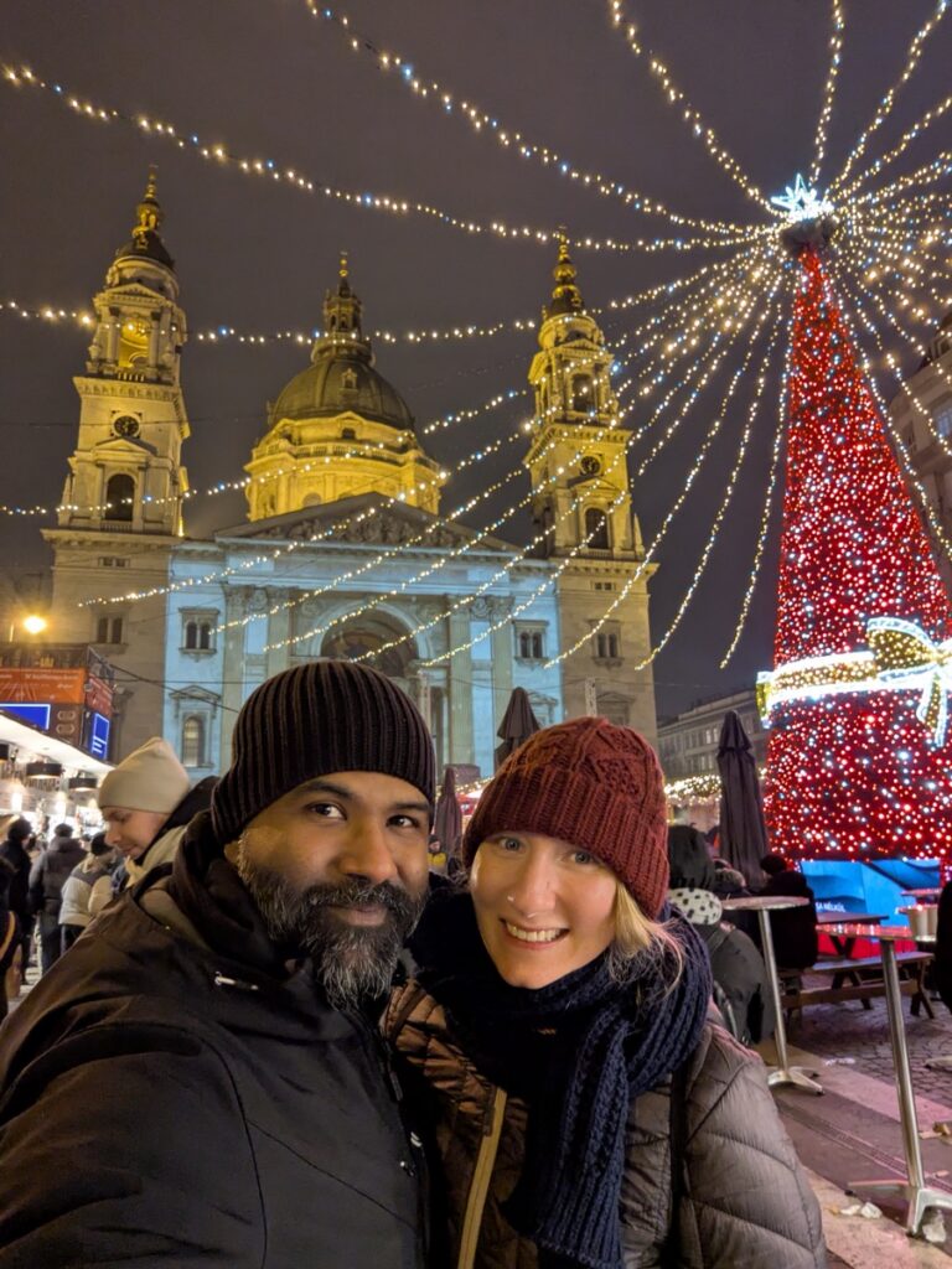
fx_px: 770
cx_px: 476
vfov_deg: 79.0
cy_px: 634
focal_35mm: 21
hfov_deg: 63.4
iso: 167
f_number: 2.2
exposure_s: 1/16.7
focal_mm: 2.74
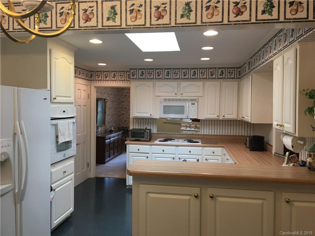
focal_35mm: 29
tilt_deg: -1.1
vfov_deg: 48.2
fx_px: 264
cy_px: 118
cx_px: 158
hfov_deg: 61.7
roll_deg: -0.6
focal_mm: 4.15
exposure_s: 1/15
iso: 25
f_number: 2.2
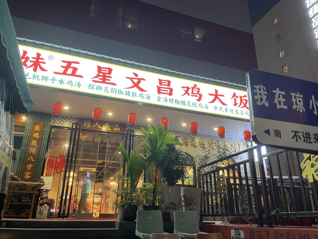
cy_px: 120
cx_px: 159
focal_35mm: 26
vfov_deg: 53.1
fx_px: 239
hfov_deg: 67.3
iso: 64
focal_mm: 4.2
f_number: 1.6
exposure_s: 1/50
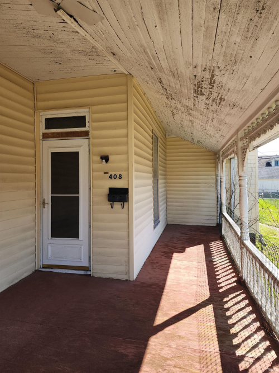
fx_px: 247
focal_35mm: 23
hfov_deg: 58.9
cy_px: 186
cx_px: 140
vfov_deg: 73.9
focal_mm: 6.4
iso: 12
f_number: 1.8
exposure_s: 1/257
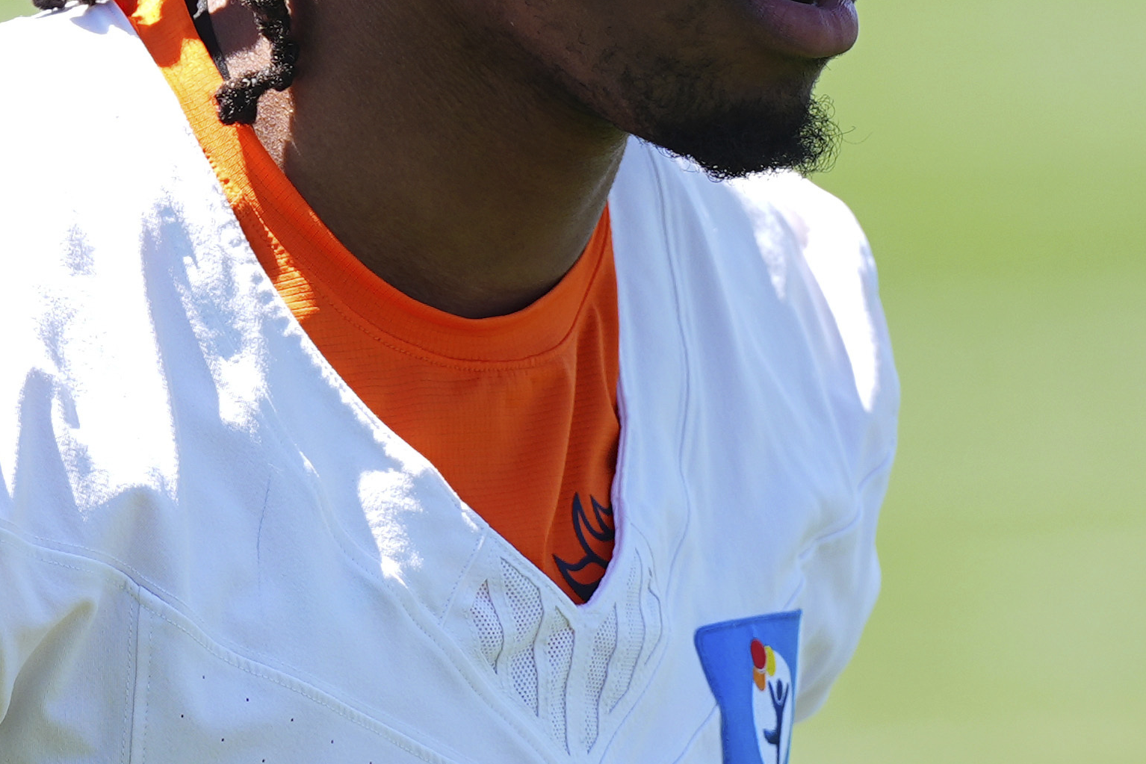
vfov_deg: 0.6
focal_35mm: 2347
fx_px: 74714
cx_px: 214
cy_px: 750
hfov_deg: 0.9
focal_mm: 600
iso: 200
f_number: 4
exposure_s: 1/640
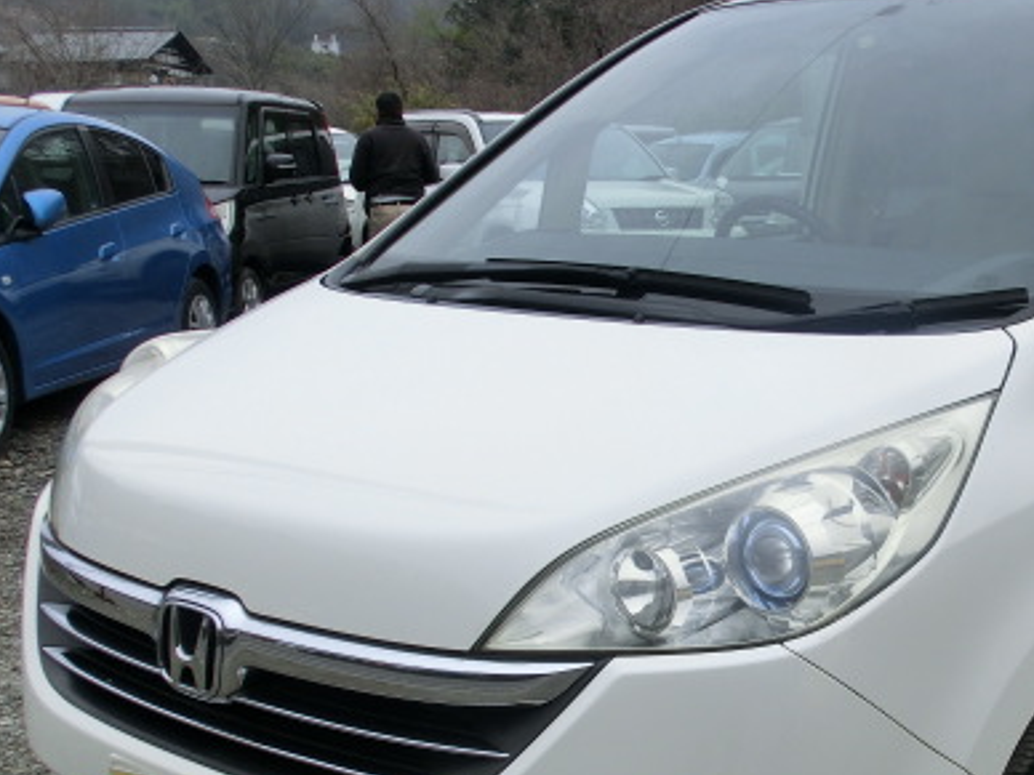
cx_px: 802
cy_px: 581
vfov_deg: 23.8
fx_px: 1822
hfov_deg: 31.0
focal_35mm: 61
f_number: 3.9
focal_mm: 6.61
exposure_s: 1/640
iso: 100
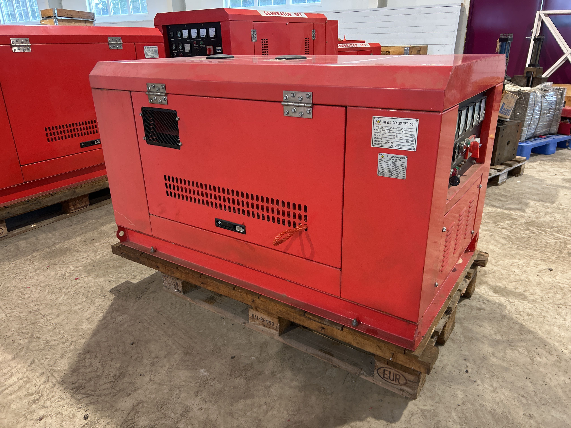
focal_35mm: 26
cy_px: 214
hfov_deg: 67.3
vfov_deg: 53.1
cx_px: 286
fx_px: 429
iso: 200
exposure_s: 1/50
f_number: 1.5
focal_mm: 5.7
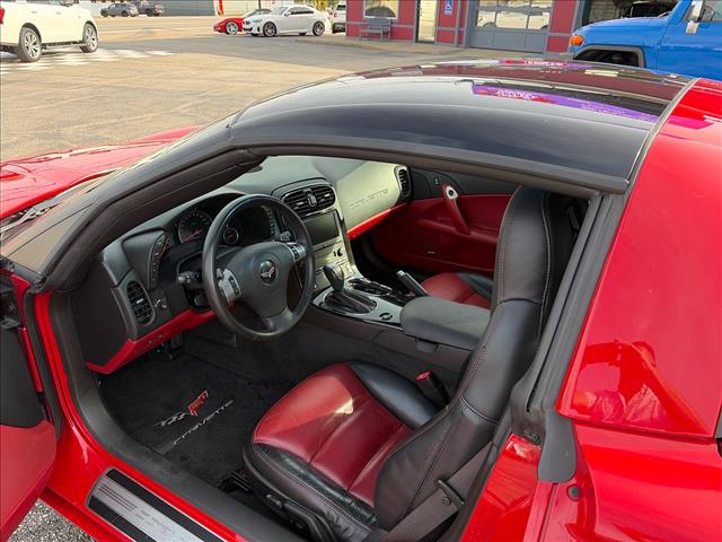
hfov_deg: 67.3
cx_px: 361
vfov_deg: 53.1
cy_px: 271
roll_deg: -0.5
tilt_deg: -27.3
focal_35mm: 26
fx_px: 542
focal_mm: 5.96
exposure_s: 1/388
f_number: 1.6
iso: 64
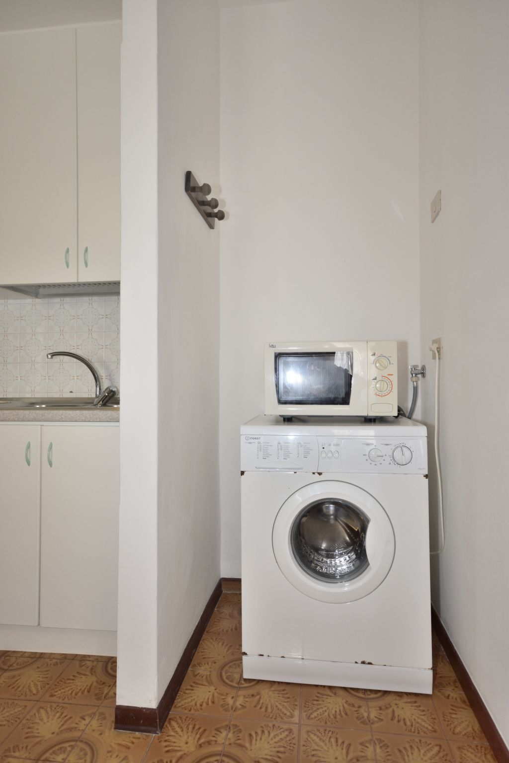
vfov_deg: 81.2
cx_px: 254
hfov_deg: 59.5
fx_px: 445
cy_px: 382
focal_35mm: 21
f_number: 4.8
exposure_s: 1/60
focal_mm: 14
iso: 560
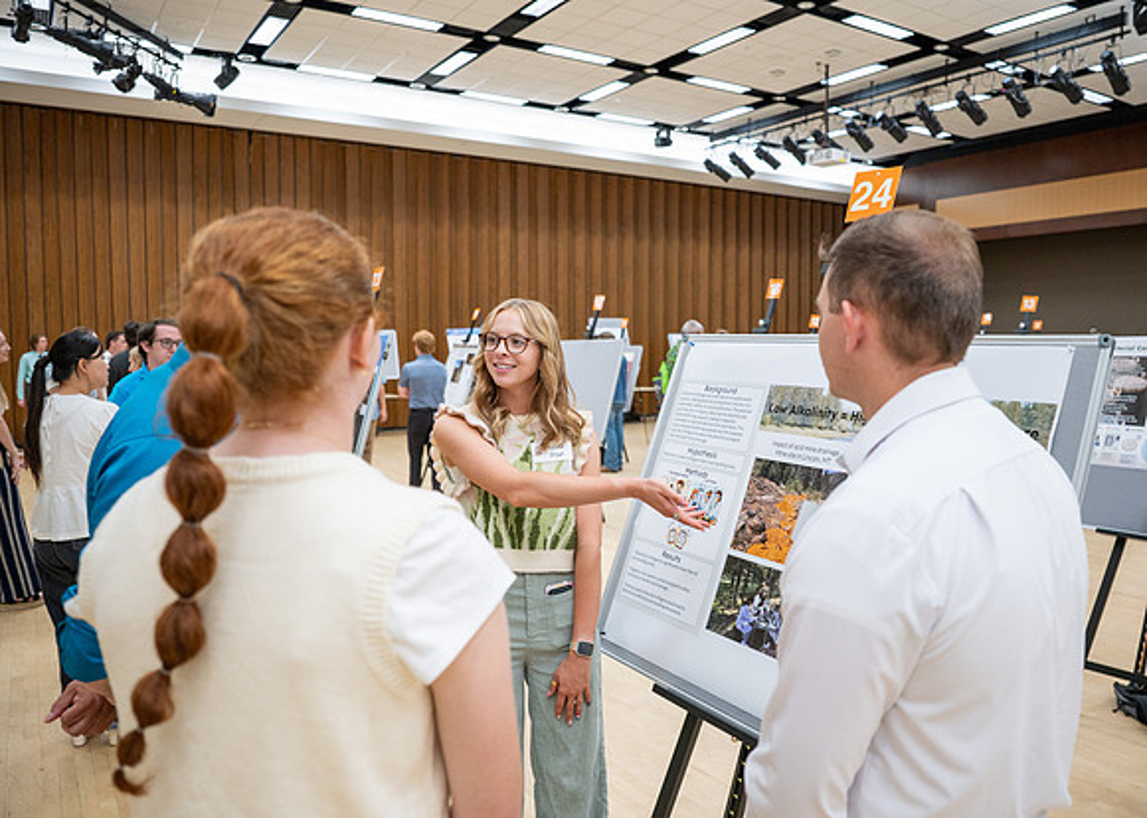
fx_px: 878
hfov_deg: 66.2
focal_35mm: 27
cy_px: 411
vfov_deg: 50.0
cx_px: 618
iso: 640
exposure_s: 1/160
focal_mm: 24
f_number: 2.8
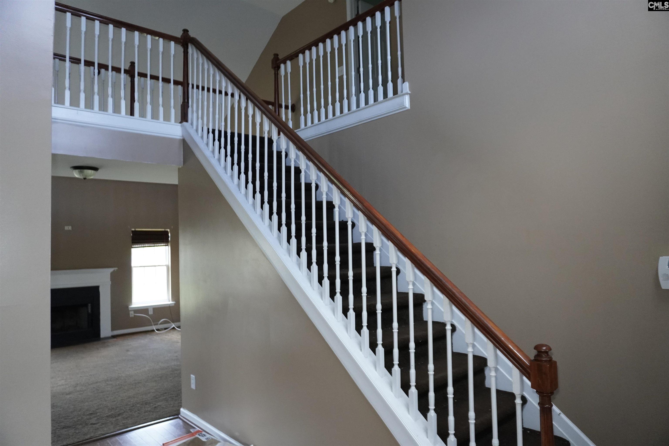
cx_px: 334
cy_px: 223
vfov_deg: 53.1
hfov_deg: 73.7
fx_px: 446
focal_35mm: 24
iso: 2000
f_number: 3.5
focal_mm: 16
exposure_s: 1/160
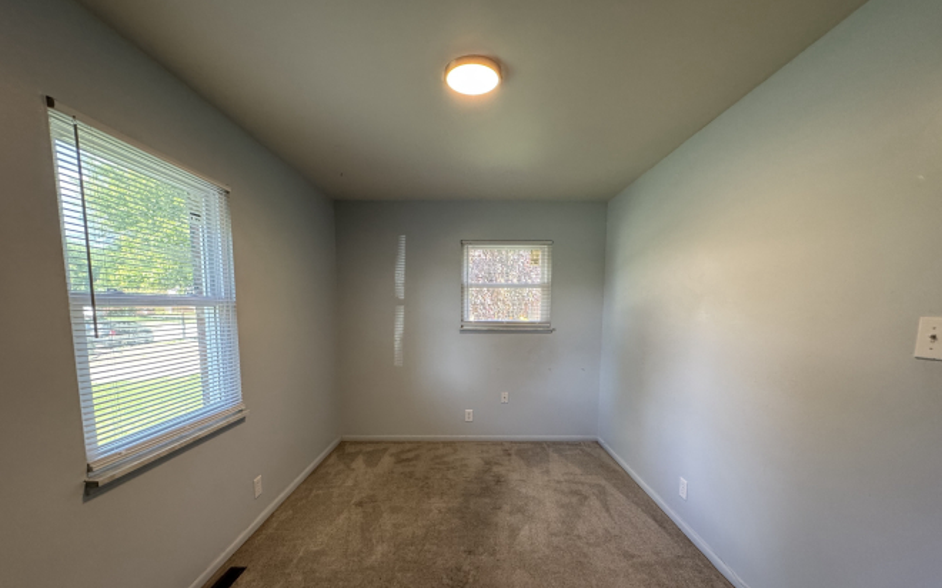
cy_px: 350
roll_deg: +0.5
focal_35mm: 15
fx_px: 385
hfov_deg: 101.5
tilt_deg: -6.3
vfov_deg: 74.0
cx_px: 472
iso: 320
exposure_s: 1/120
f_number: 2.2
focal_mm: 2.22
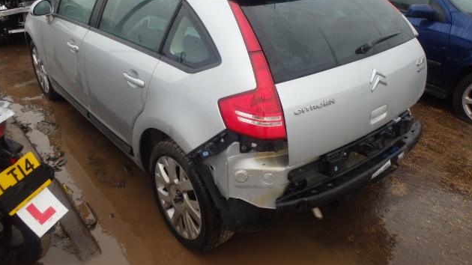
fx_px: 388
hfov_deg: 62.6
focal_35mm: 31
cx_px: 235
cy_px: 105
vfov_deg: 37.6
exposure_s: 1/200
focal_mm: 5
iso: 400
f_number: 3.9
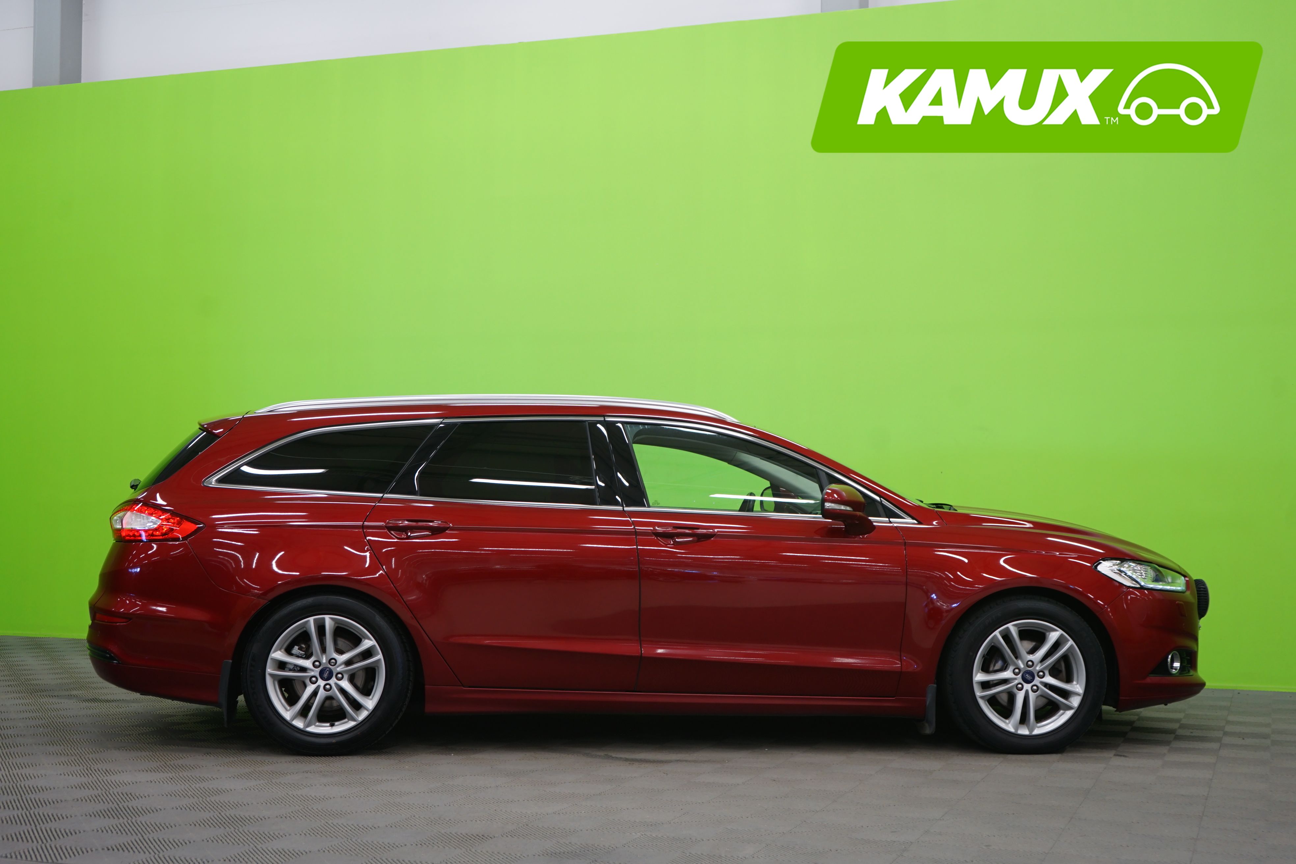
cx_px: 648
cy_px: 432
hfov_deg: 43.6
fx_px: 1620
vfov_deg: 29.9
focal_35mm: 45
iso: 400
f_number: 5
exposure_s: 1/8
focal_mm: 45
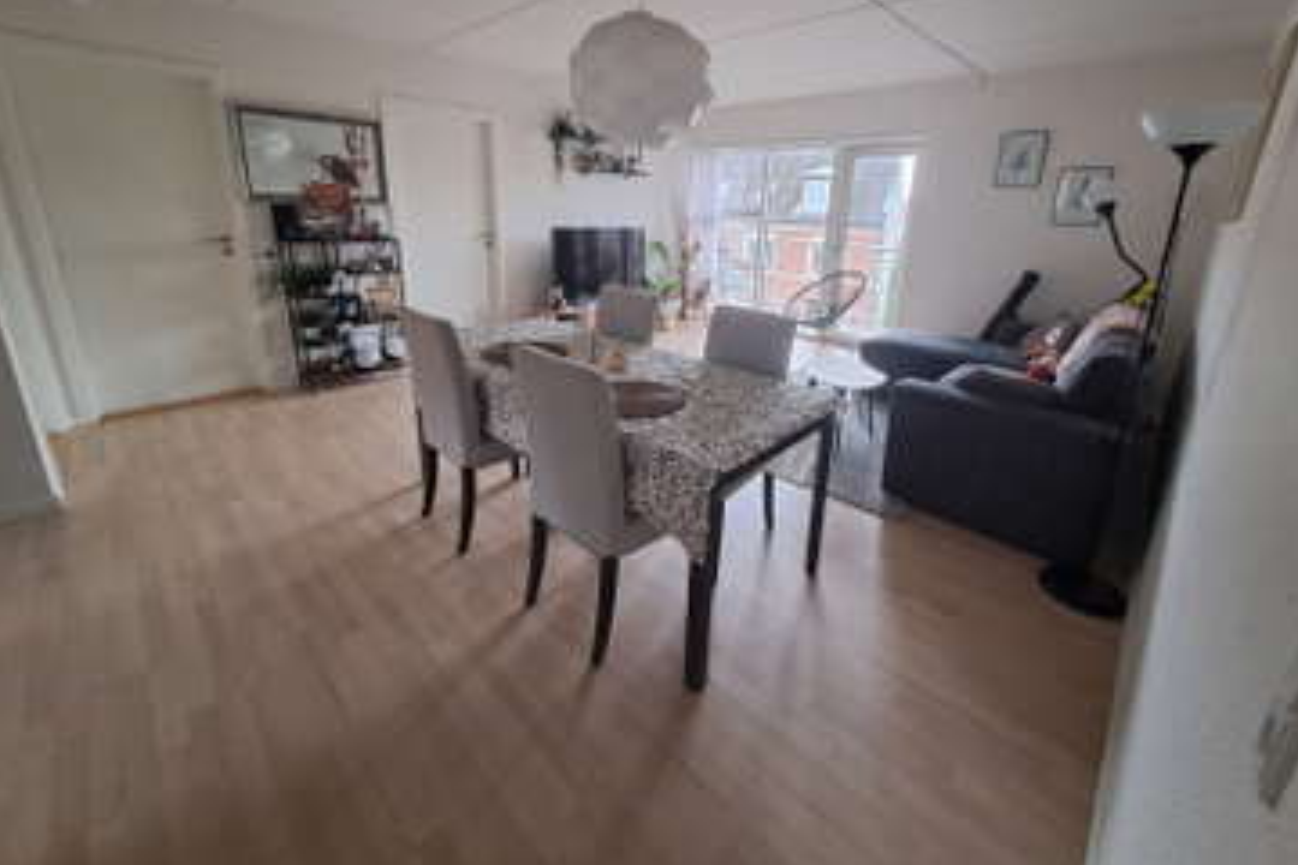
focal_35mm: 14
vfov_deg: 80.7
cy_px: 371
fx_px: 505
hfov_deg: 104.2
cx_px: 662
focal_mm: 1.42
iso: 200
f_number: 2.2
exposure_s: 1/50
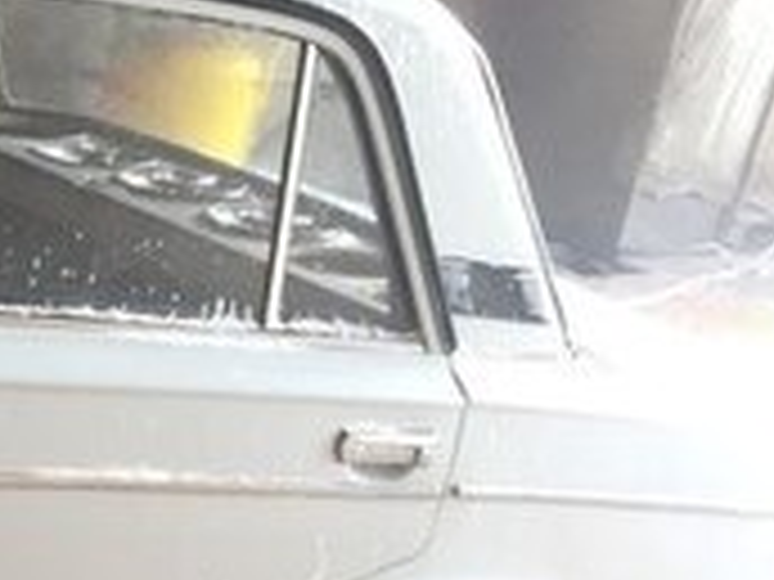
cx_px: -549
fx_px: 2482
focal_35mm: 111
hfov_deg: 15.6
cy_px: 452
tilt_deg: -20.6
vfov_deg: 13.3
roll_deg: -6.8
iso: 32
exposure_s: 1/50
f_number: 2.2
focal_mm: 4.15
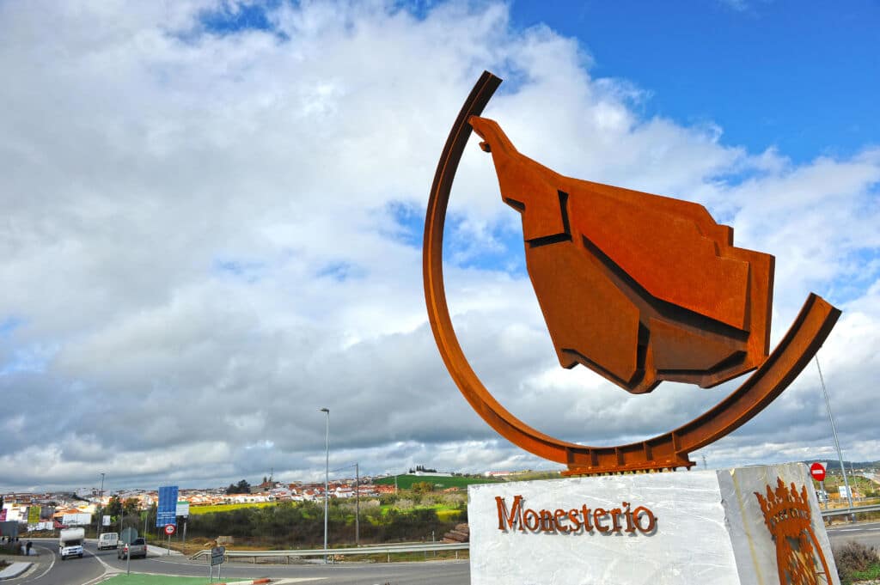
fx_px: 977
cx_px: 440
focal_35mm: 40
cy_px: 292
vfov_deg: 33.3
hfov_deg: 48.5
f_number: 8
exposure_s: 1/640
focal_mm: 40
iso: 200
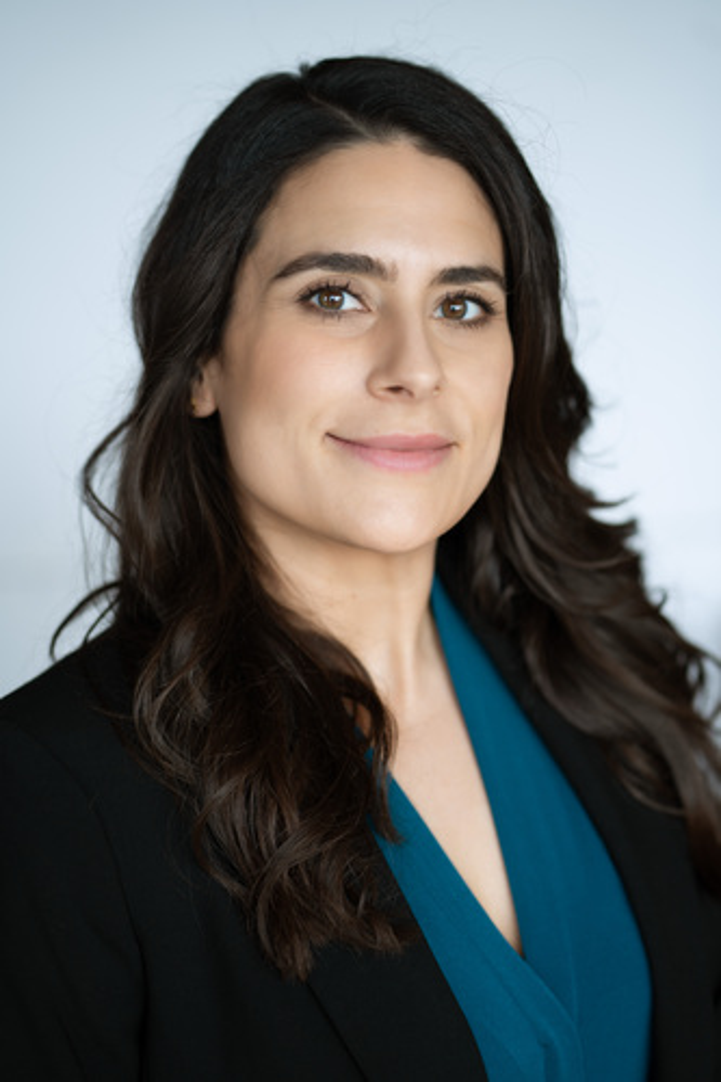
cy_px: 541
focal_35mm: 85
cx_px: 360
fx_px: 2555
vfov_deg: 23.9
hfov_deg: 16.1
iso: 100
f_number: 2.5
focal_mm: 85
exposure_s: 1/200
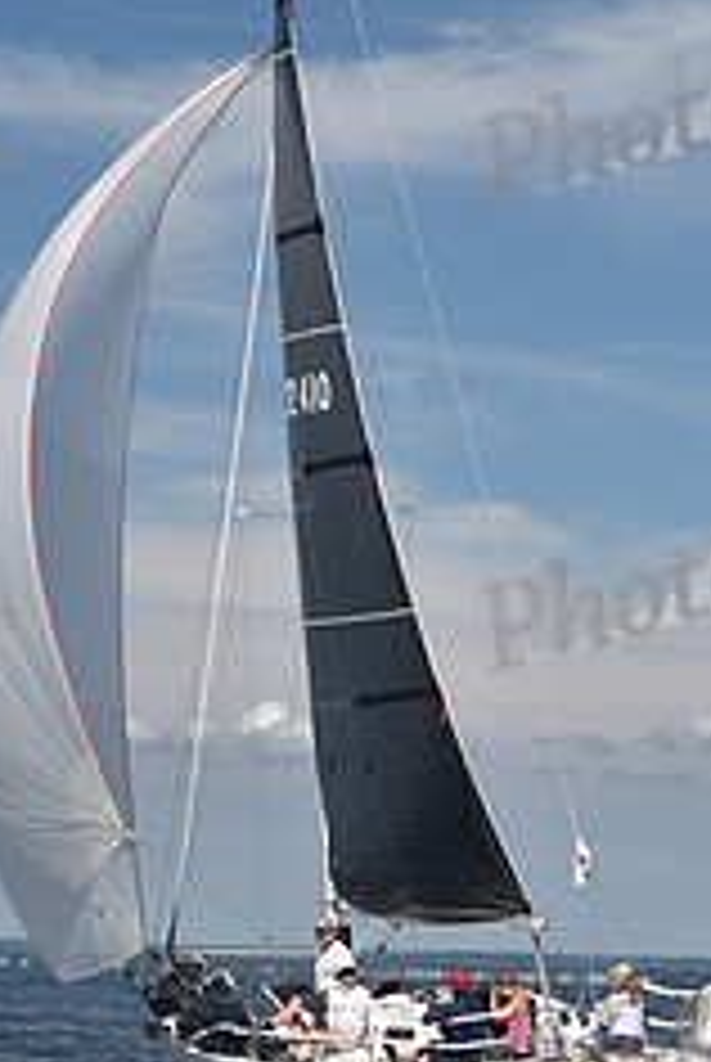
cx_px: 250
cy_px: 387
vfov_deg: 11.9
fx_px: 5080
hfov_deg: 8.0
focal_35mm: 172
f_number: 7.1
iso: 200
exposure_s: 1/500
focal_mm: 70
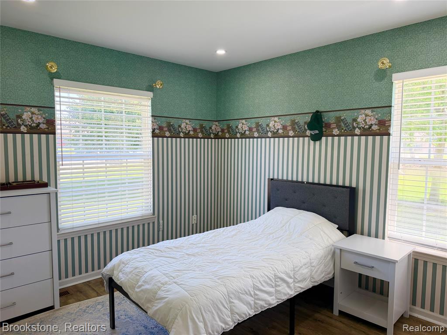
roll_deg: -0.4
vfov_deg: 56.8
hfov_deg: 71.6
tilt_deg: -3.8
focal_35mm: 24
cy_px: 168
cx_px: 224
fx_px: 310
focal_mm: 6.76
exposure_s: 1/173
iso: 80
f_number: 1.78
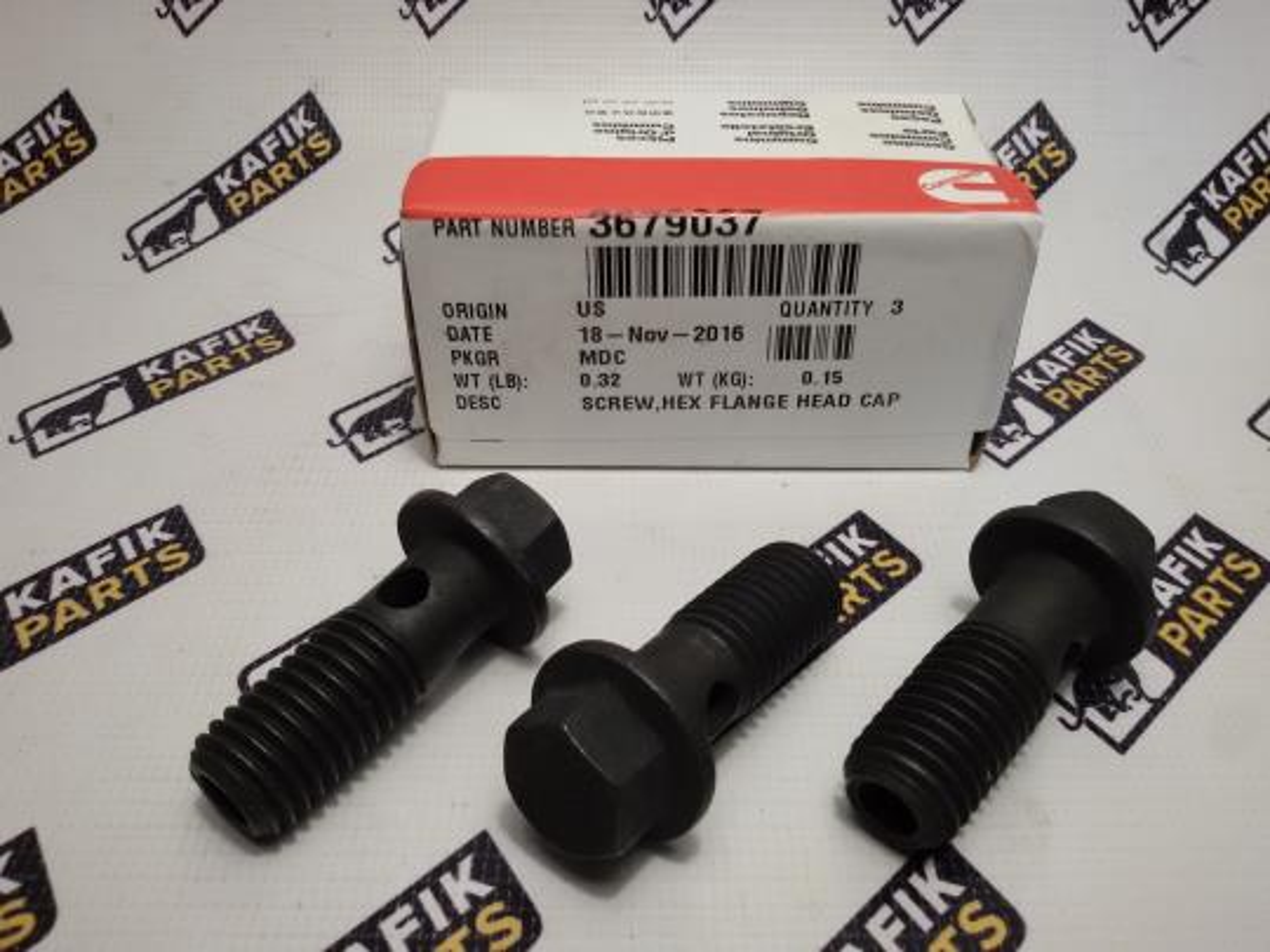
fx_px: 1137
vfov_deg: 45.4
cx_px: 635
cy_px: 476
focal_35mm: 31
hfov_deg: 58.4
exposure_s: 1/50
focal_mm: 2.93
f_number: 2.4
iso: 50
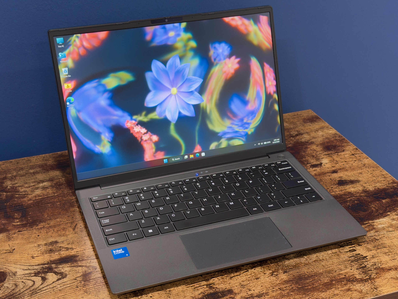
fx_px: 552
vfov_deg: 30.3
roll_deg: +0.1
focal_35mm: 48
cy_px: 150
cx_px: 199
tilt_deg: -27.9
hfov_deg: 39.7
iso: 320
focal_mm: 6.76
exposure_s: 1/40
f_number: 1.78
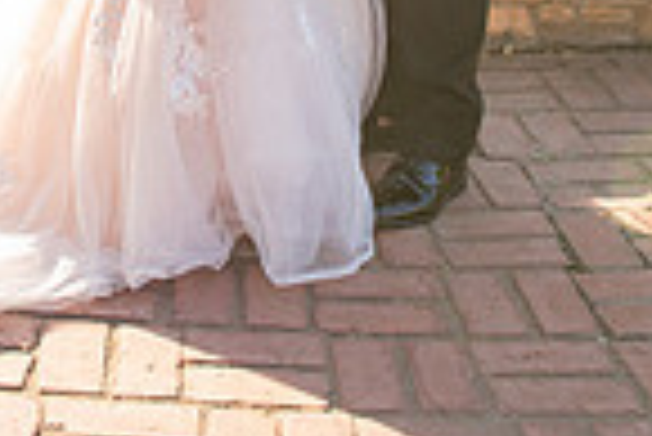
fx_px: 2030
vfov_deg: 11.4
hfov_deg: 18.0
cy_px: -362
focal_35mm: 112
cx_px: 99
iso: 200
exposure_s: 1/250
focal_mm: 28
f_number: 5.6
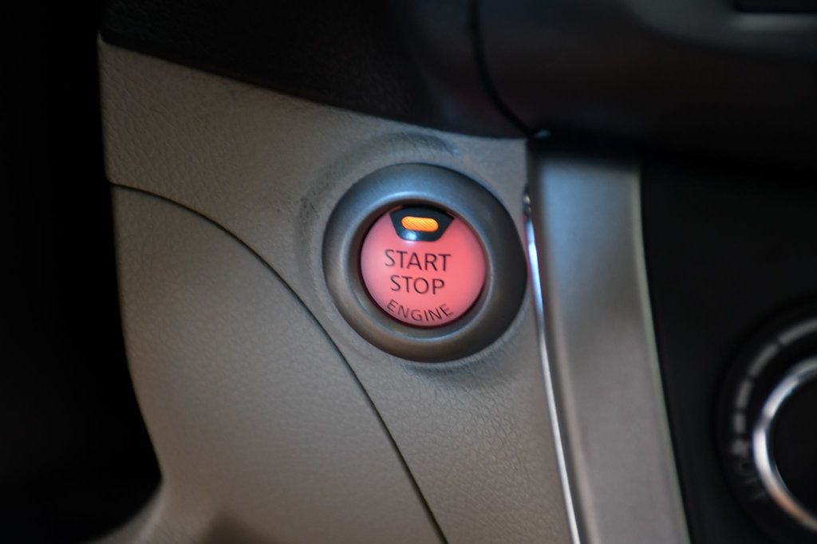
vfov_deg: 9.7
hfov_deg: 14.5
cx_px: 408
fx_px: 3221
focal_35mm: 142
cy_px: 272
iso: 400
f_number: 5.3
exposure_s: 1/15
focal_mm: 95
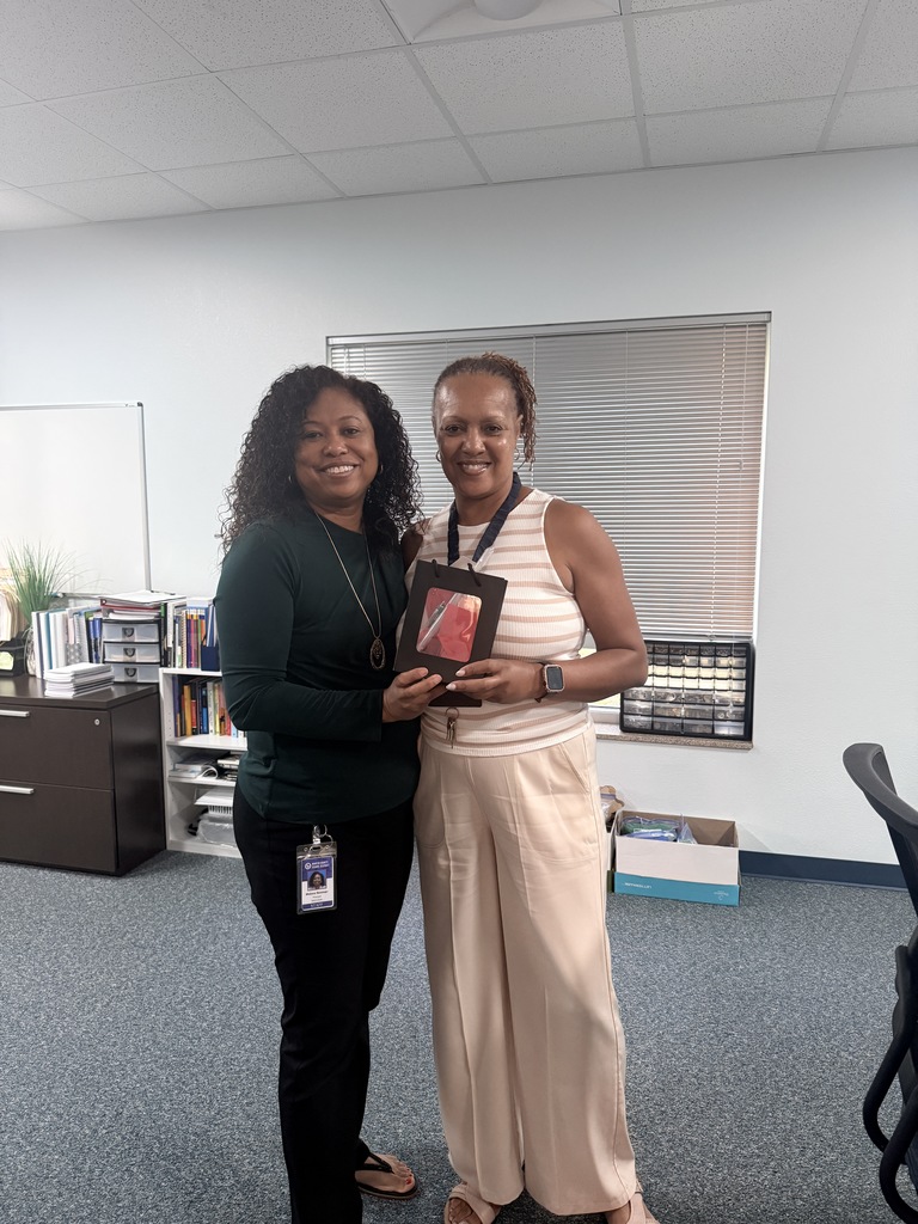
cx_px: 459
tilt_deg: -6.8
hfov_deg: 56.8
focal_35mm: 24
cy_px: 612
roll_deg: -0.8
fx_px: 849
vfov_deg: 71.6
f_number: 1.78
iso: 400
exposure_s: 1/60
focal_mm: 6.76
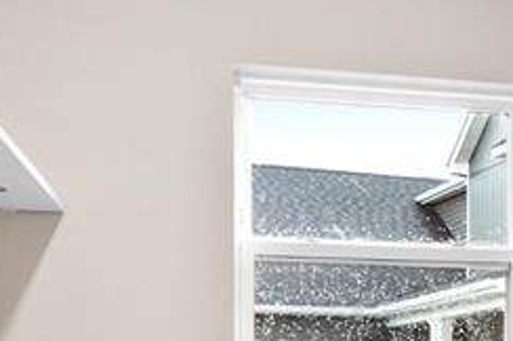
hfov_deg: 23.1
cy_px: 429
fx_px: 1195
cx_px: 524
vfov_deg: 15.5
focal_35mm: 84
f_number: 10
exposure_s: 1/2
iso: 400
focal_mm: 10
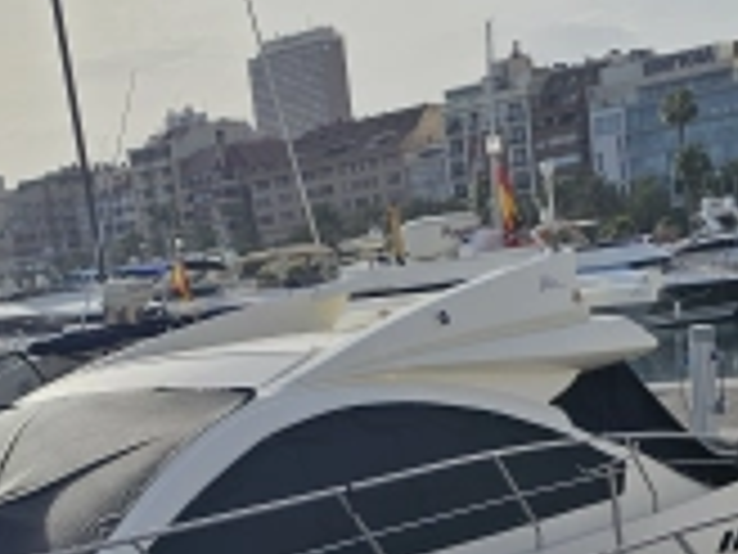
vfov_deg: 17.0
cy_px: 872
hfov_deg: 25.3
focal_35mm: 77
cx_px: 400
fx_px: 1642
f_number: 1.7
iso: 12
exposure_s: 1/1641
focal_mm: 6.3
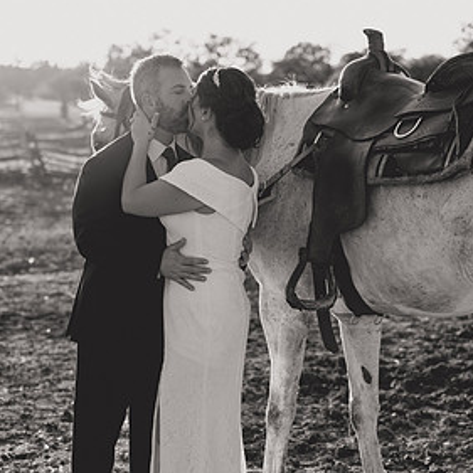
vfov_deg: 25.3
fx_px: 1051
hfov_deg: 25.4
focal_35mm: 68
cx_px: 250
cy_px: 288
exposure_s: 1/1600
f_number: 2.8
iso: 80
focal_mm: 50
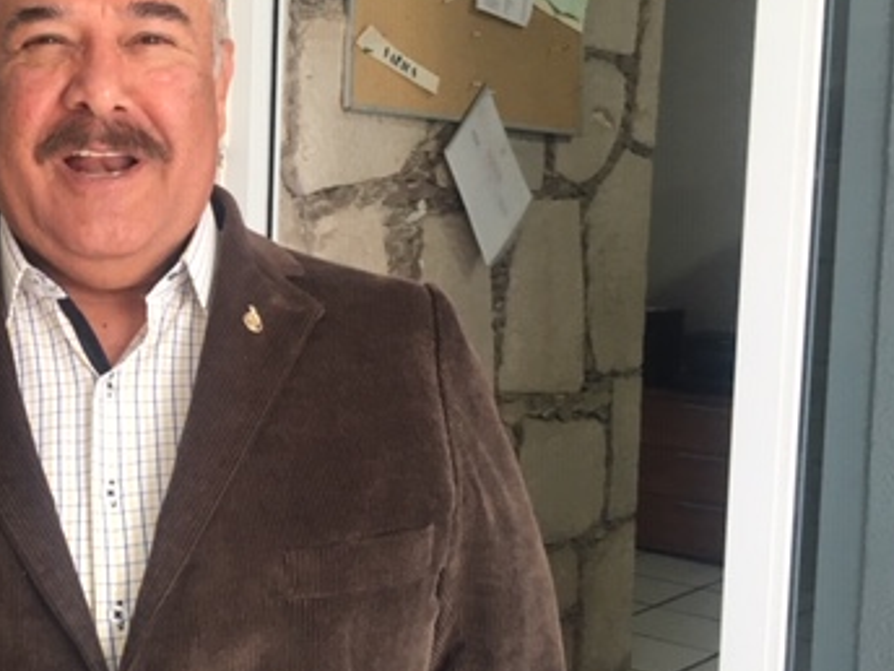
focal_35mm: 54
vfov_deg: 27.0
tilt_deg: -4.4
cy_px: 294
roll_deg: -0.3
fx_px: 1395
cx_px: 112
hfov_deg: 33.9
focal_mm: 4.15
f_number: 2.2
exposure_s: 1/30
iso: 40
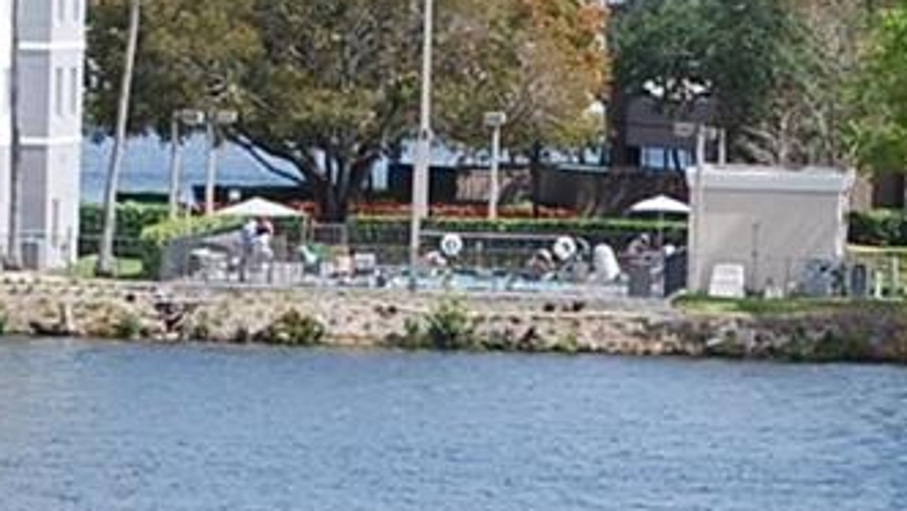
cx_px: 1145
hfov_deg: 5.2
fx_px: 10021
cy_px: 833
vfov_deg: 2.9
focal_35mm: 417
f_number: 7.1
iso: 100
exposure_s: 1/200
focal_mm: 55
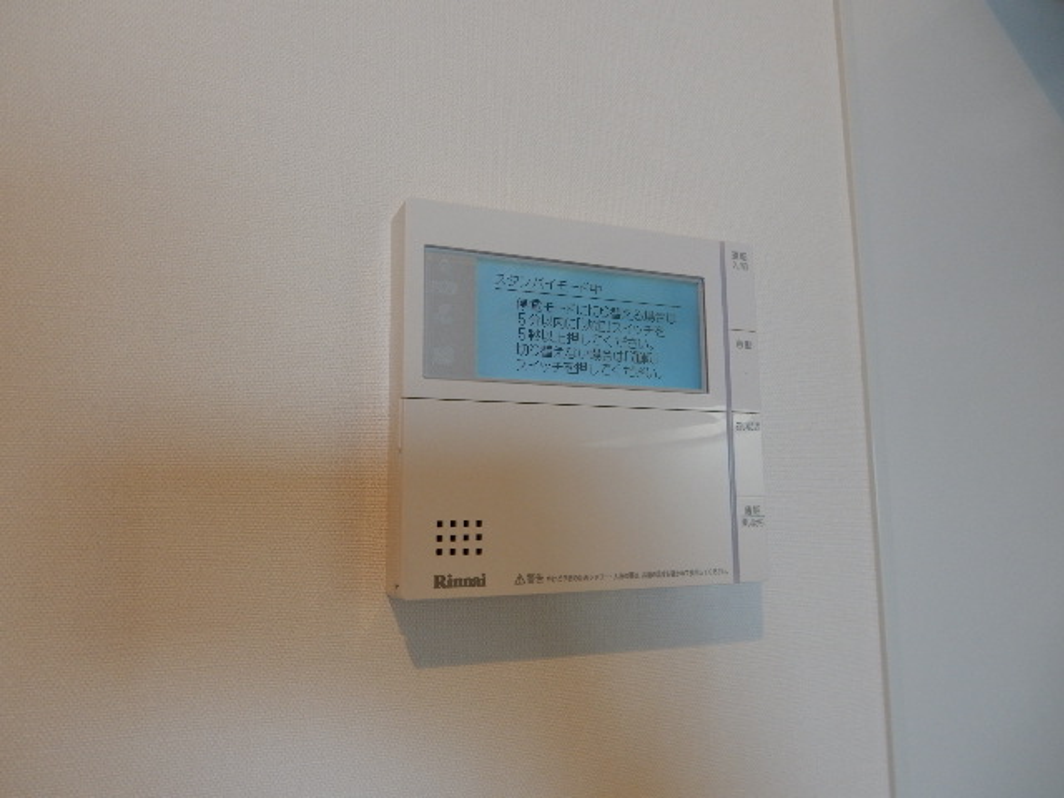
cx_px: 532
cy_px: 399
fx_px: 768
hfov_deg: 69.4
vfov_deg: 54.9
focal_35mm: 25
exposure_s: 1/30
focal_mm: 4.5
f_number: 3.7
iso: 125
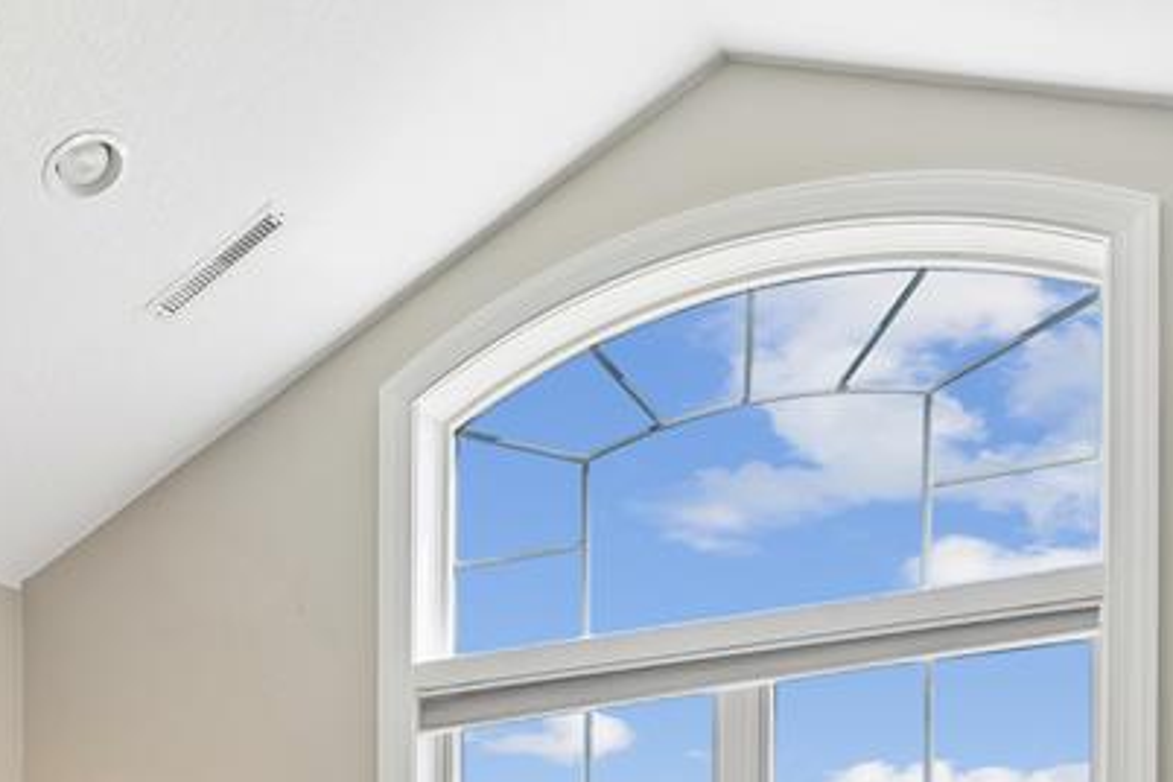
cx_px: 309
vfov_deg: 23.1
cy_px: 1055
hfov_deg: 38.0
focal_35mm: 51
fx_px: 1662
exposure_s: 1/80
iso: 400
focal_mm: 16
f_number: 10
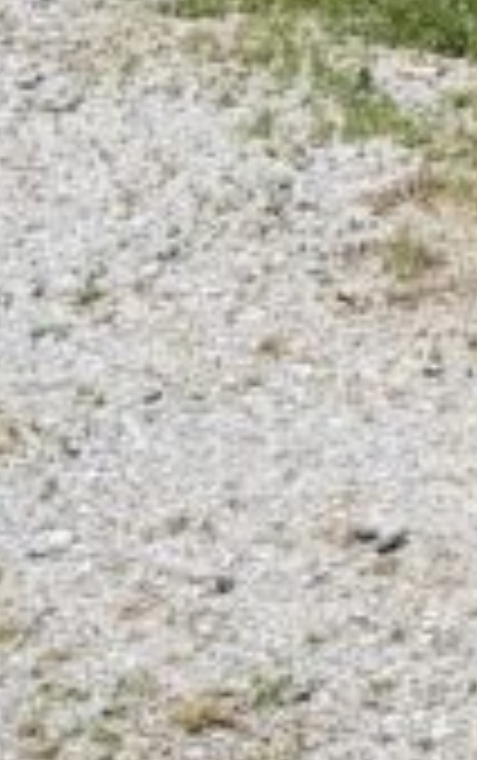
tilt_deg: +0.1
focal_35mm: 154
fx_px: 3195
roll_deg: -1.2
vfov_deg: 11.1
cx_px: 1404
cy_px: -1151
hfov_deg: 7.5
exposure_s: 1/4405
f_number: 1.78
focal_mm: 6.76
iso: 100
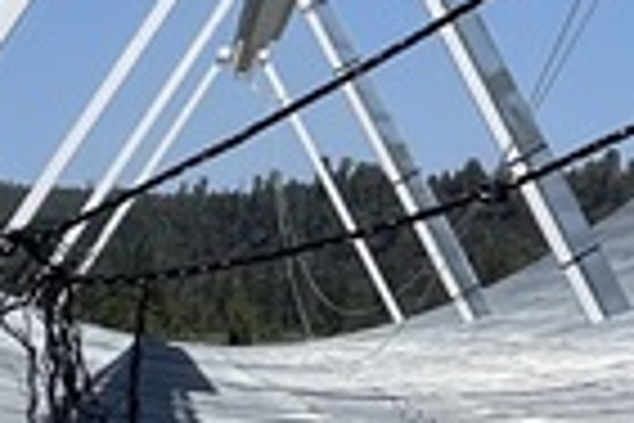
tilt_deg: +7.5
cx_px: 881
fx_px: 3452
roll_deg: -0.3
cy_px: -130
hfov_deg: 10.2
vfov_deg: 6.9
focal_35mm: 196
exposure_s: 1/6135
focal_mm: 4.2
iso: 32
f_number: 1.6
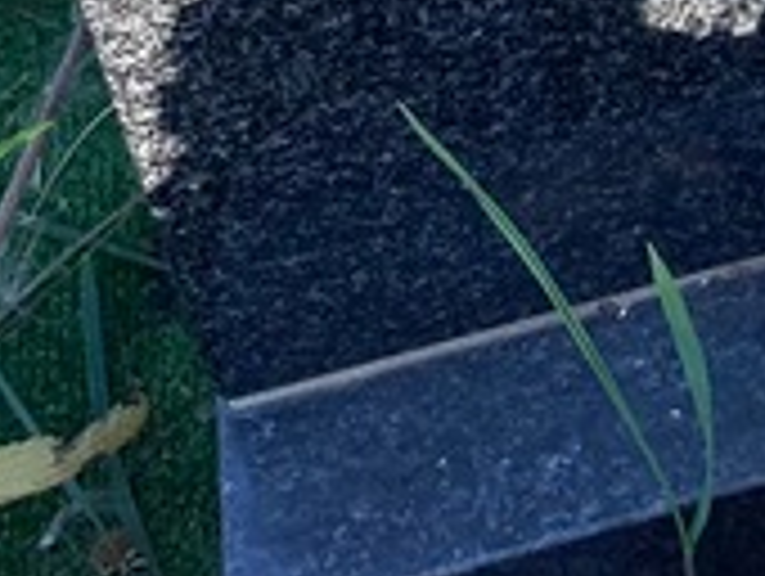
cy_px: -760
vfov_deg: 10.6
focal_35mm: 122
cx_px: 1292
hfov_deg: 14.5
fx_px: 2700
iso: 32
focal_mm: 4.25
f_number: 1.8
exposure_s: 1/510
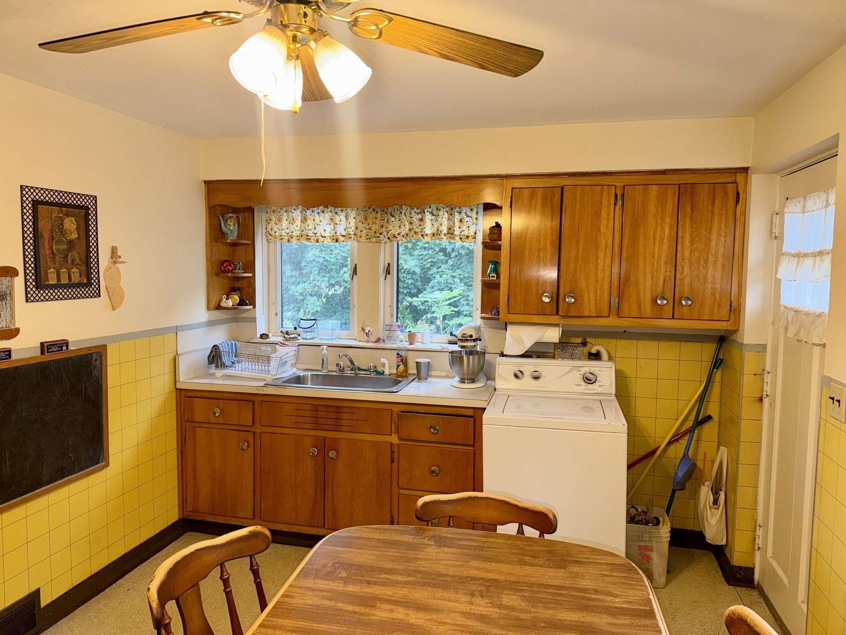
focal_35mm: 24
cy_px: 318
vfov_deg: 56.8
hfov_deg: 71.6
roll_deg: -0.4
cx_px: 423
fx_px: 587
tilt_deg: -4.3
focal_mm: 6.76
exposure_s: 1/30
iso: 64
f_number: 1.78
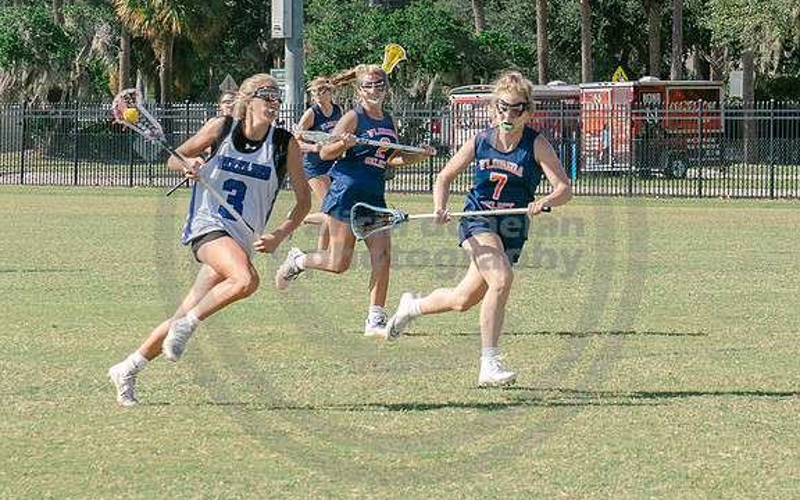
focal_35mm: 228
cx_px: 638
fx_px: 4971
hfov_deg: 9.2
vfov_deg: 5.8
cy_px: 265
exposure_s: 1/1000
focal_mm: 70
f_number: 5.6
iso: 250
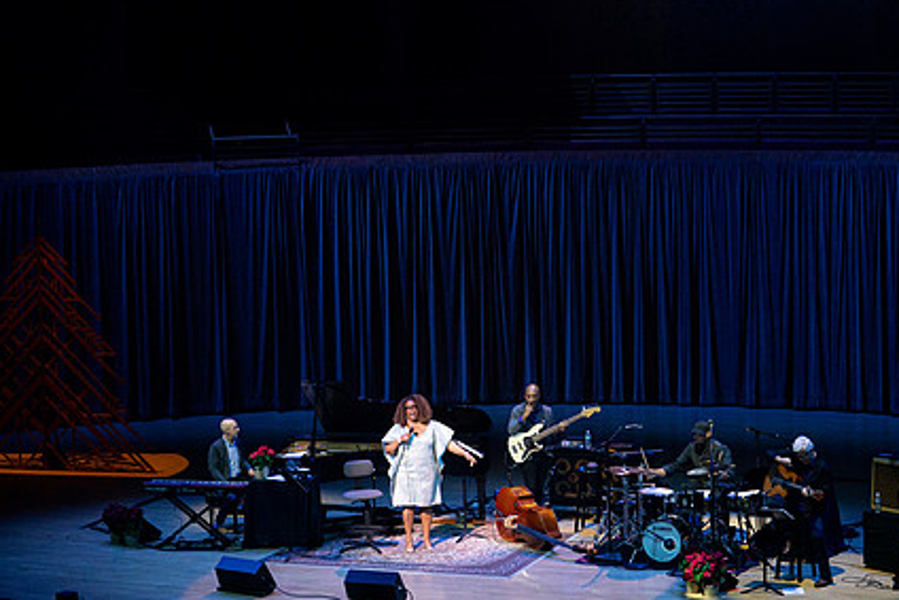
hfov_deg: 20.8
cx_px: 422
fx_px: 2448
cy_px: 262
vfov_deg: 14.0
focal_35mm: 98
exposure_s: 1/320
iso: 2500
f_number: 5.6
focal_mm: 70
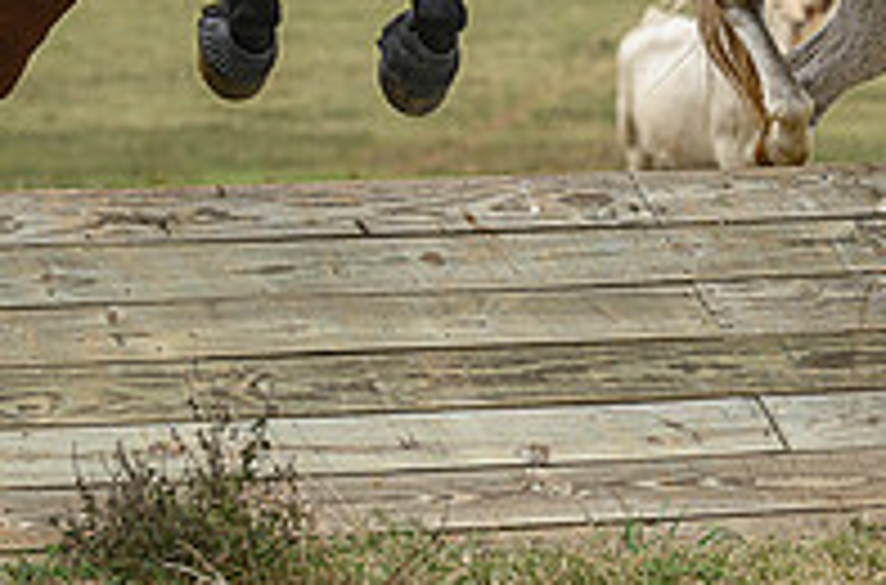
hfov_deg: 4.9
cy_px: -16
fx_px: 10353
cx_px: 752
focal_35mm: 422
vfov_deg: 3.2
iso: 500
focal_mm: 120
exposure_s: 1/800
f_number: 3.5
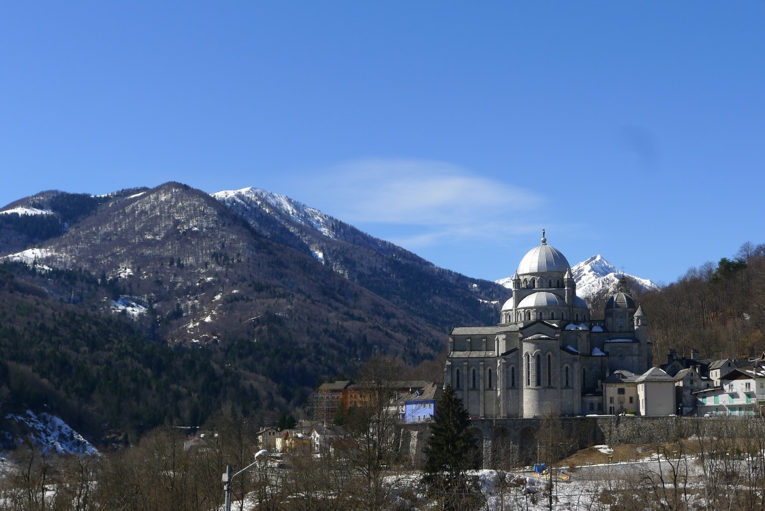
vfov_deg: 22.6
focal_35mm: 60
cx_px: 382
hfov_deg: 33.4
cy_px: 256
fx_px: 1275
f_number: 4
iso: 80
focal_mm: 12.8
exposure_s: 1/1000
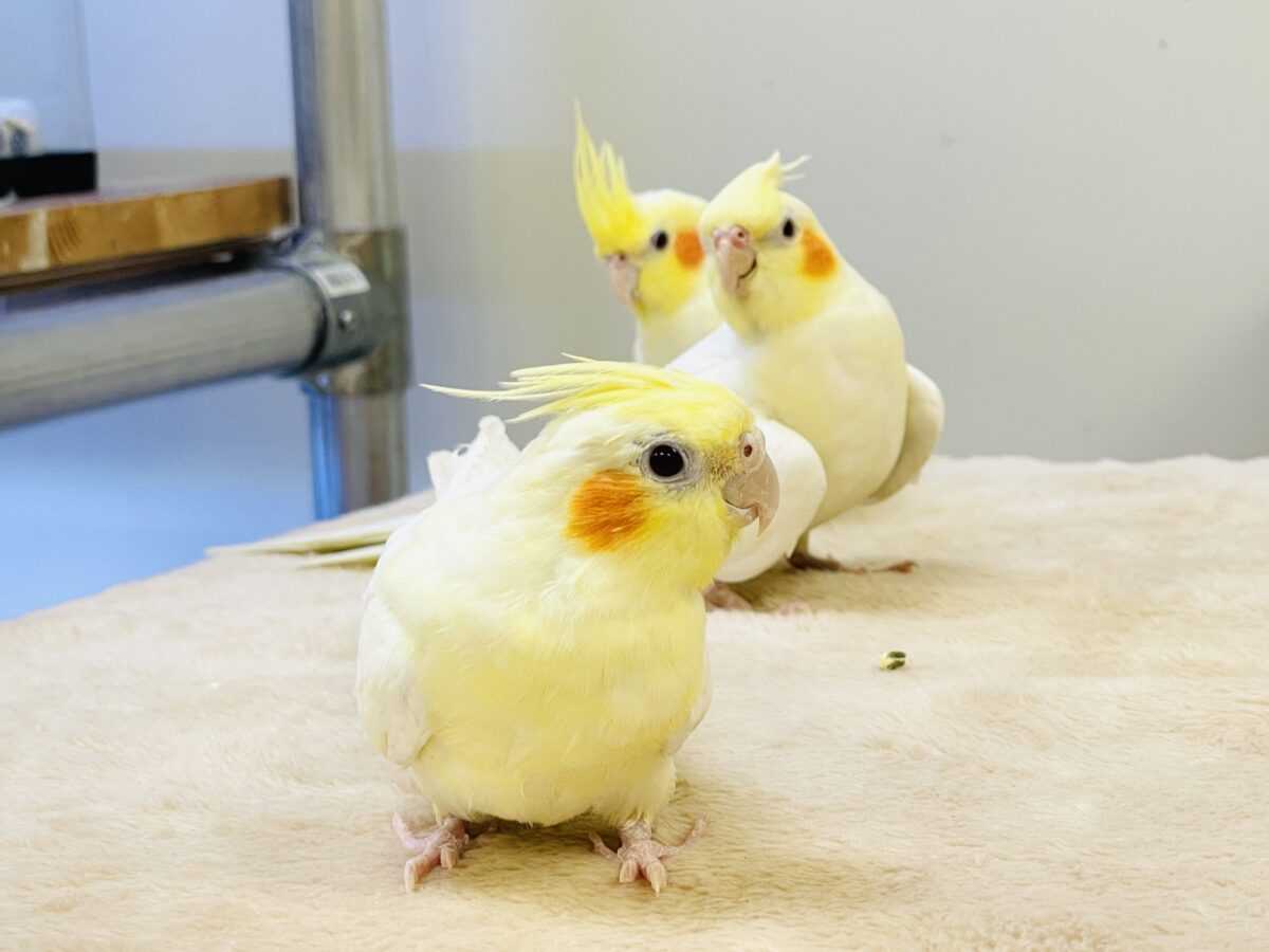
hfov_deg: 36.8
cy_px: 476
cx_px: 634
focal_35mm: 52
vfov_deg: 28.0
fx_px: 1906
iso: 64
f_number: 2
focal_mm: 6
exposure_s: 1/99
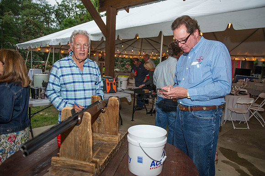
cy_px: 88
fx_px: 199
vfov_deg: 47.9
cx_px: 132
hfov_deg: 67.4
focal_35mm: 27
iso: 800
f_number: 3.2
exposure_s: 1/200
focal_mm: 27
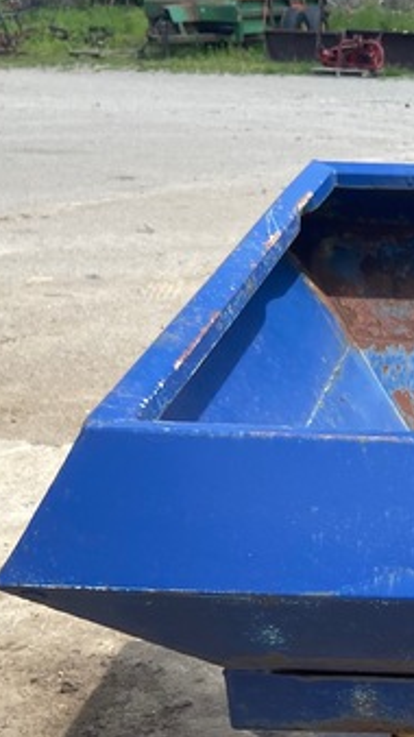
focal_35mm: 67
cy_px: 626
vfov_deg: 30.4
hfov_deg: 16.3
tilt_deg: -28.1
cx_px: 632
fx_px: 1308
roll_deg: -2.3
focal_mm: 4.25
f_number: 1.8
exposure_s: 1/1608
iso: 32
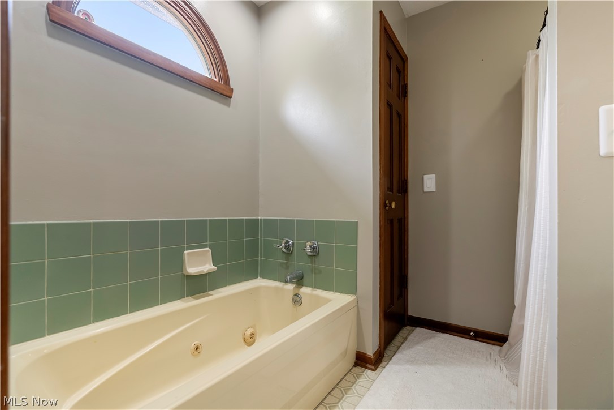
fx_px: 273
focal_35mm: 16
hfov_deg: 96.7
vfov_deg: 73.7
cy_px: 205
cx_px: 307
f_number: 4
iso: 400
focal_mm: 16
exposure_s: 1/10
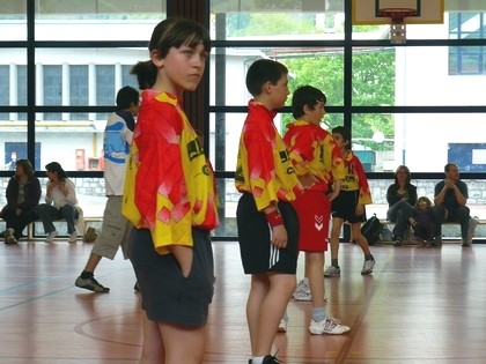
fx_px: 1671
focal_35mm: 119
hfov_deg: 16.6
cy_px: 182
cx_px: 243
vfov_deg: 12.5
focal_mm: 19.9
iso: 100
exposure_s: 1/100
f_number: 3.2
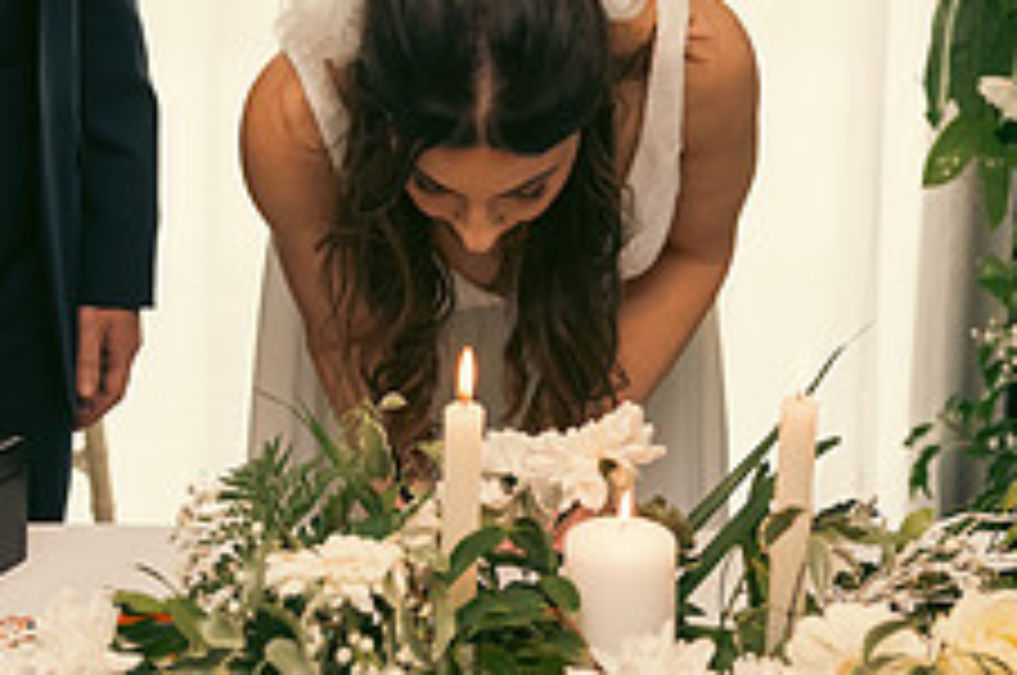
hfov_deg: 18.9
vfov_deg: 12.4
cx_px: 459
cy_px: -70
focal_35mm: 108
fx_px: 3047
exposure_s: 1/160
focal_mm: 42
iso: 640
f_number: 3.5
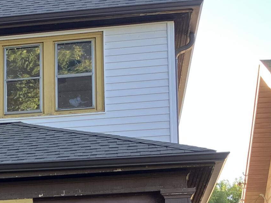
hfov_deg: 18.8
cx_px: -50
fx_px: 775
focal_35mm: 99
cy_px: 245
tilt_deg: +8.2
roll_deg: -1.0
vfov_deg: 14.5
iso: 20
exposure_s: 1/121
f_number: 1.8
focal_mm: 3.99
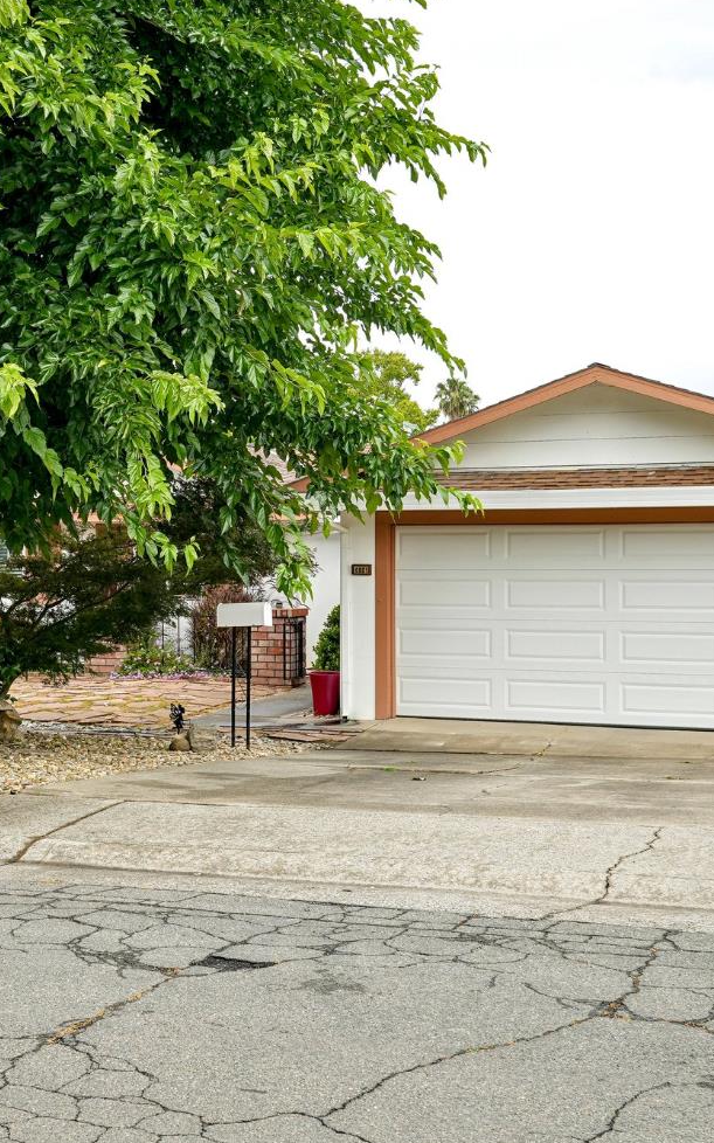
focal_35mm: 51
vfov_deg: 39.7
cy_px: 578
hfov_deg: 25.1
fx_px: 1581
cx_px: 158
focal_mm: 32.5
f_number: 10
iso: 400
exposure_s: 1/50
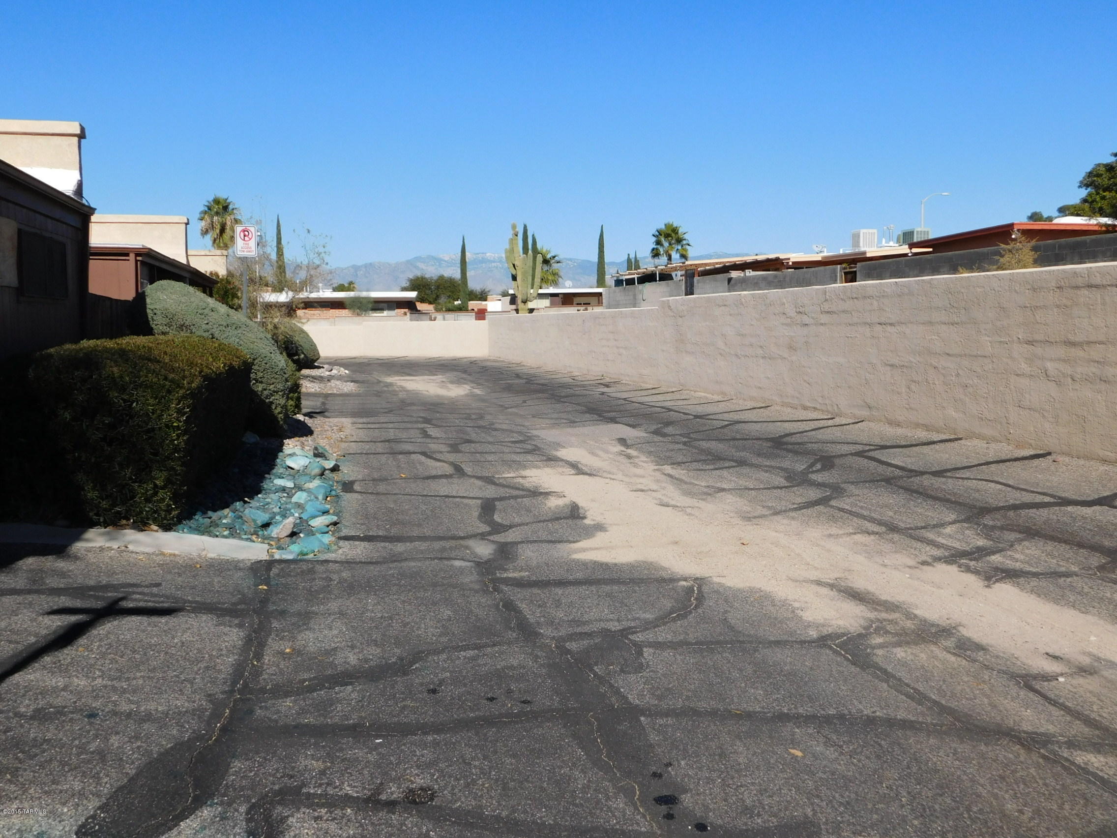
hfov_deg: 60.0
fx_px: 968
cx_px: 558
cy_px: 419
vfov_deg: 46.8
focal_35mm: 30
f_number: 6.4
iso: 125
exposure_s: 1/640
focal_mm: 5.3
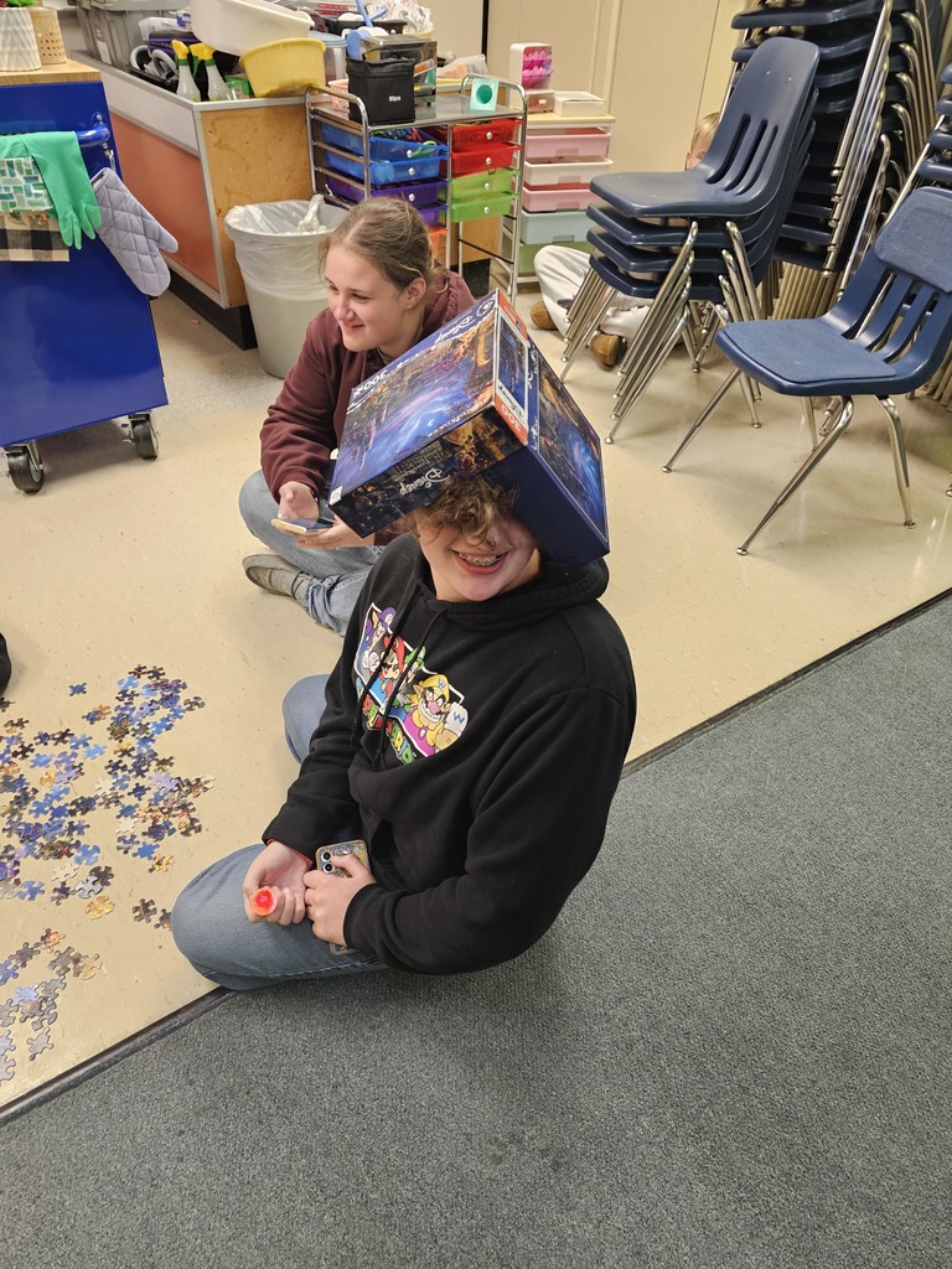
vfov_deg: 73.9
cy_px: 634
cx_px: 476
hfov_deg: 58.9
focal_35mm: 23
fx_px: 843
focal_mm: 6.3
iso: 640
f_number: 1.7
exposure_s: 1/120
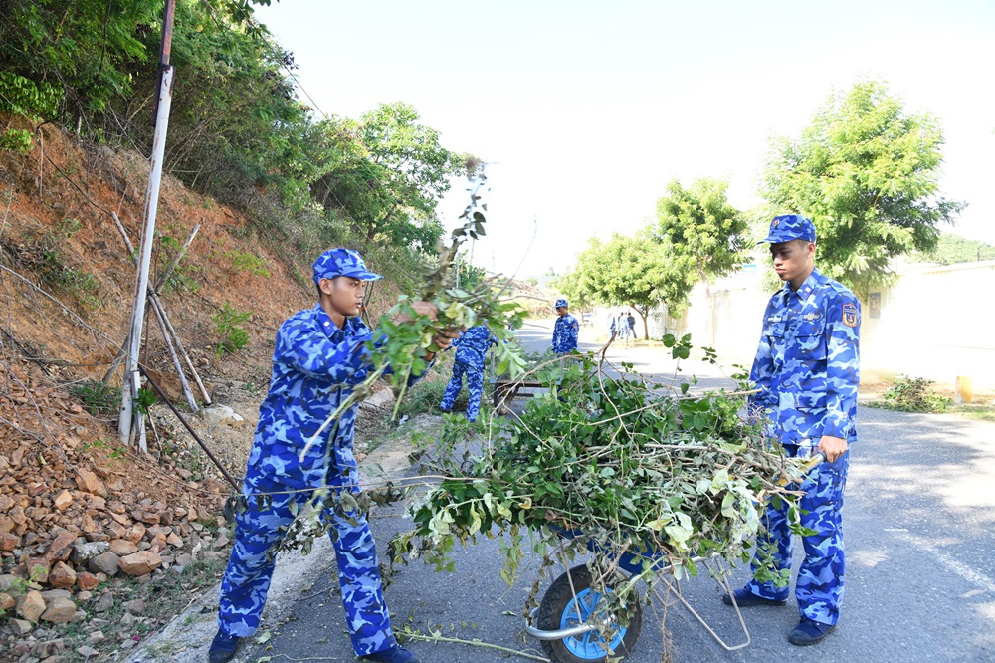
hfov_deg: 73.8
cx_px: 498
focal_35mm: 24
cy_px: 332
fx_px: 663
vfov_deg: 53.1
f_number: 7.1
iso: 640
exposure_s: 1/200
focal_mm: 24
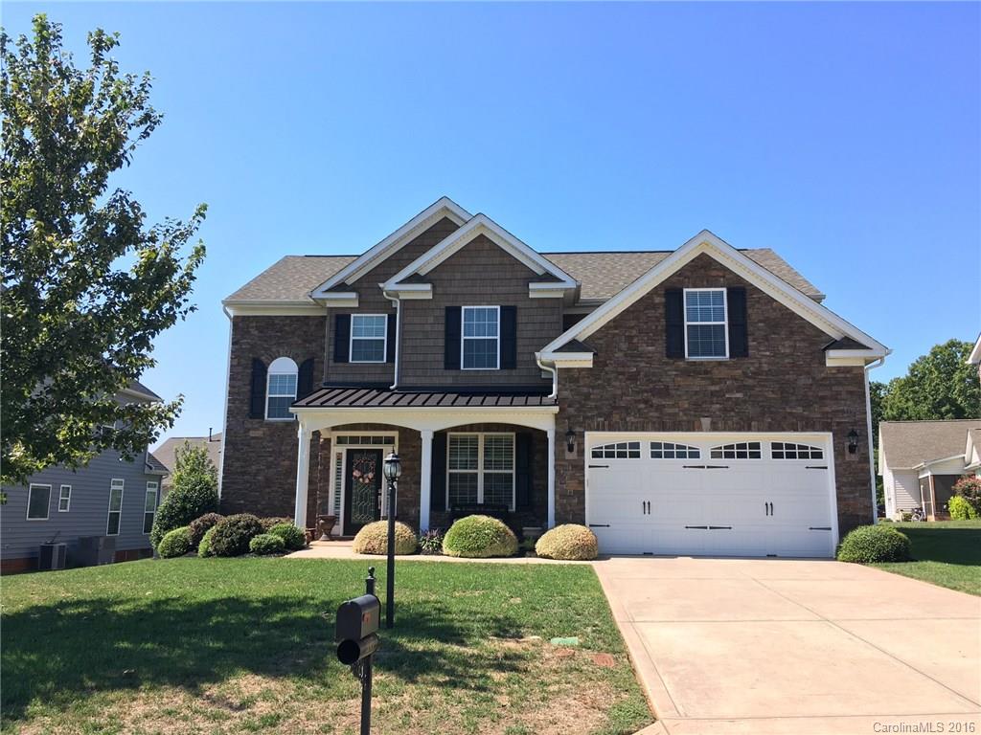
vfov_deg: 48.2
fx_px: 822
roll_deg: -0.7
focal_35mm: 29
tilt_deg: +8.4
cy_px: 368
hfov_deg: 61.7
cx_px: 490
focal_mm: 4.15
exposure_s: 1/625
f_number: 2.2
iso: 25
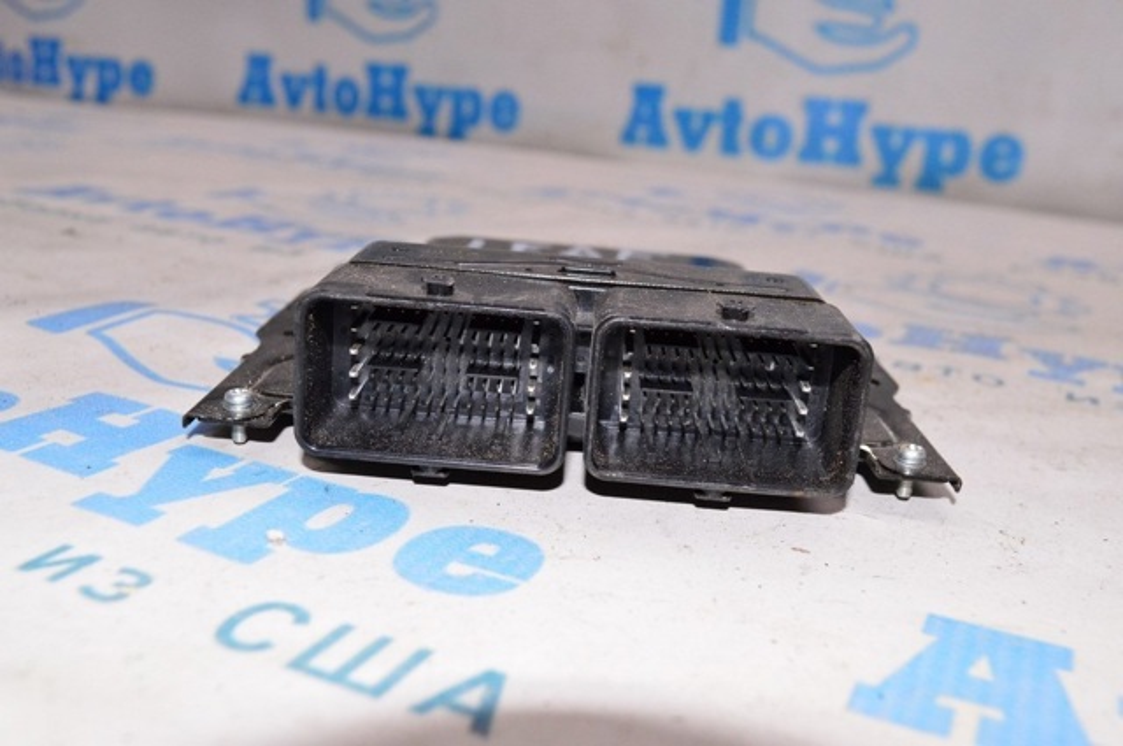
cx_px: 562
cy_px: 373
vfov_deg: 35.4
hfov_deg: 51.3
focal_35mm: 38
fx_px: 1168
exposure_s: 1/160
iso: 1600
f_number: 8
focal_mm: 25
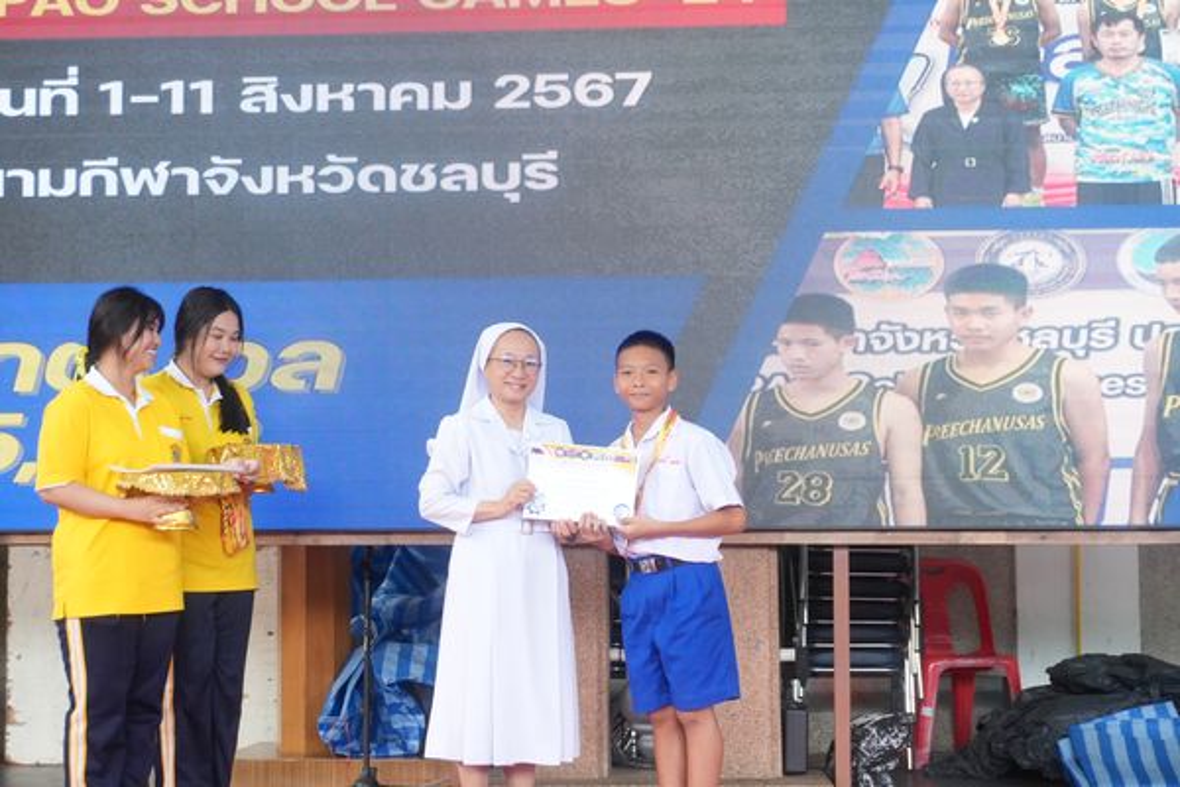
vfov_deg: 21.6
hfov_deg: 31.9
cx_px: 590
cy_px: 394
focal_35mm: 63
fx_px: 2065
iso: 1600
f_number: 5.6
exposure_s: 1/100
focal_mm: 42
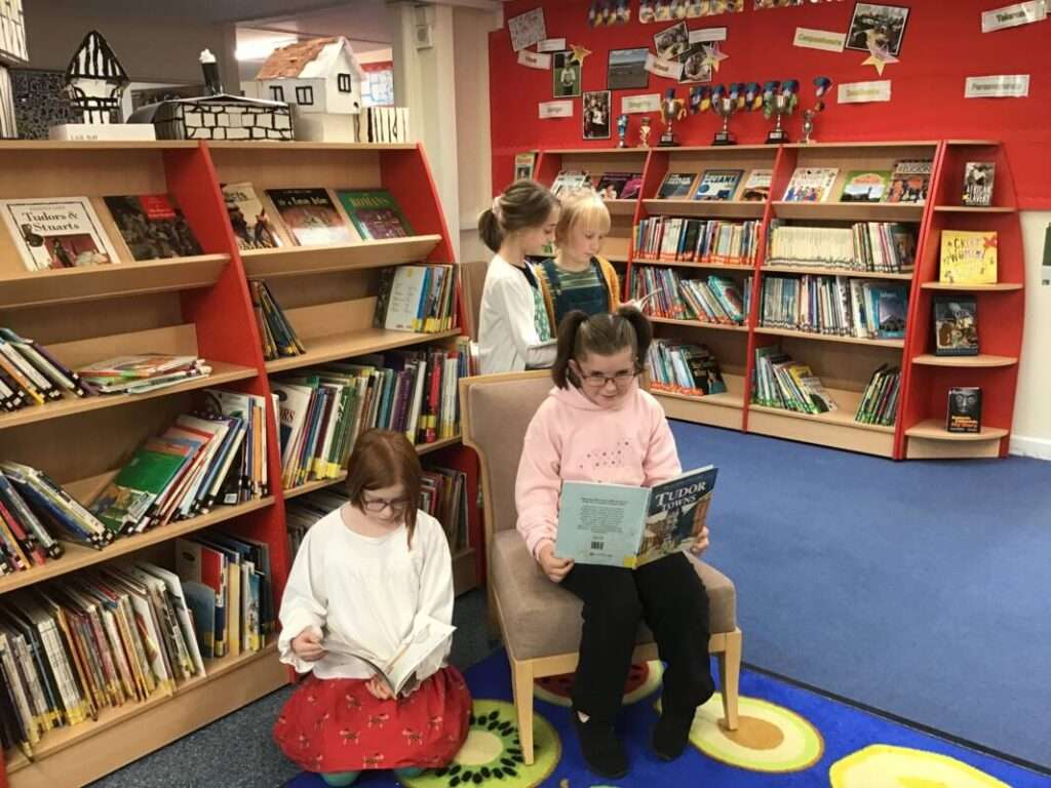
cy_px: 394
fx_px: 941
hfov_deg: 58.4
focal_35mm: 31
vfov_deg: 45.4
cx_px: 526
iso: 100
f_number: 2.4
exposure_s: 1/33
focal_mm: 3.3
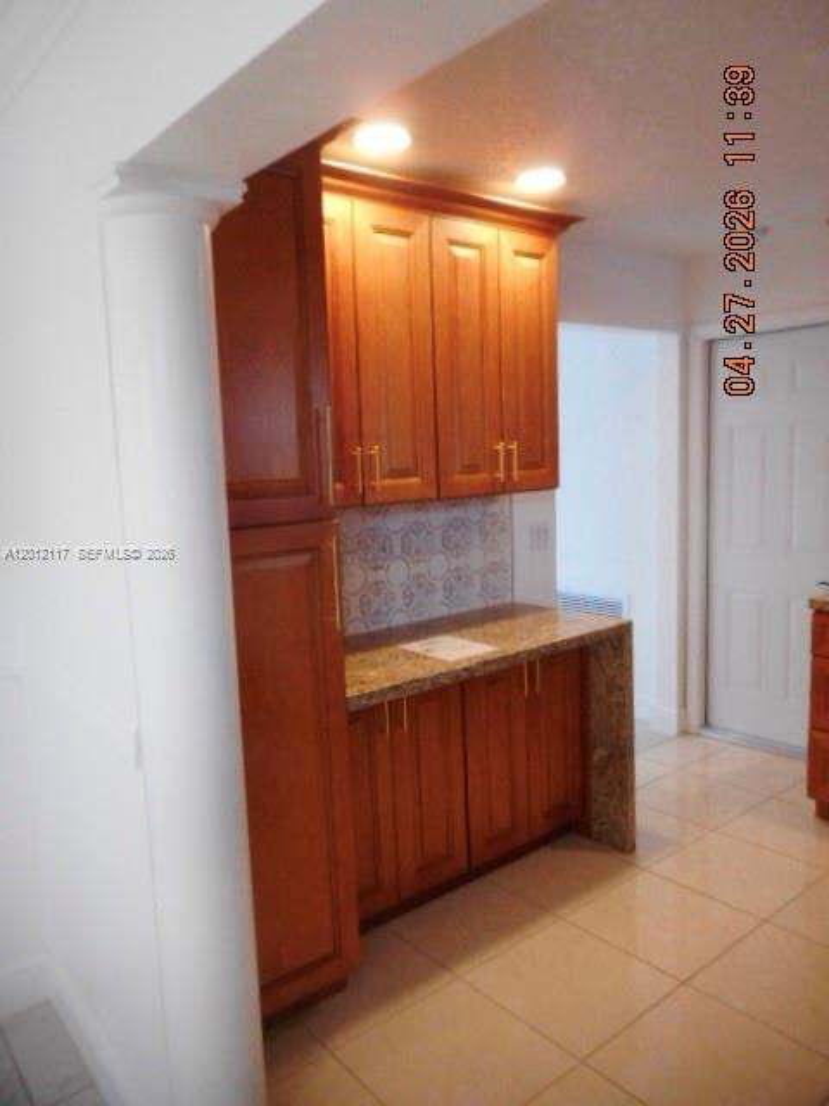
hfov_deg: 54.9
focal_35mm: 25
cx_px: 414
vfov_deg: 69.4
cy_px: 553
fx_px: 798
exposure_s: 1/30
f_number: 3.7
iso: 360
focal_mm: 4.5
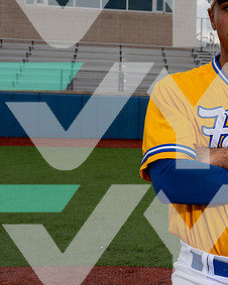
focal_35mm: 75
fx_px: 633
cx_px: 235
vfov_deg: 25.4
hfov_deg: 19.7
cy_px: 116
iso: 100
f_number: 8
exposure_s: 1/250
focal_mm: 39
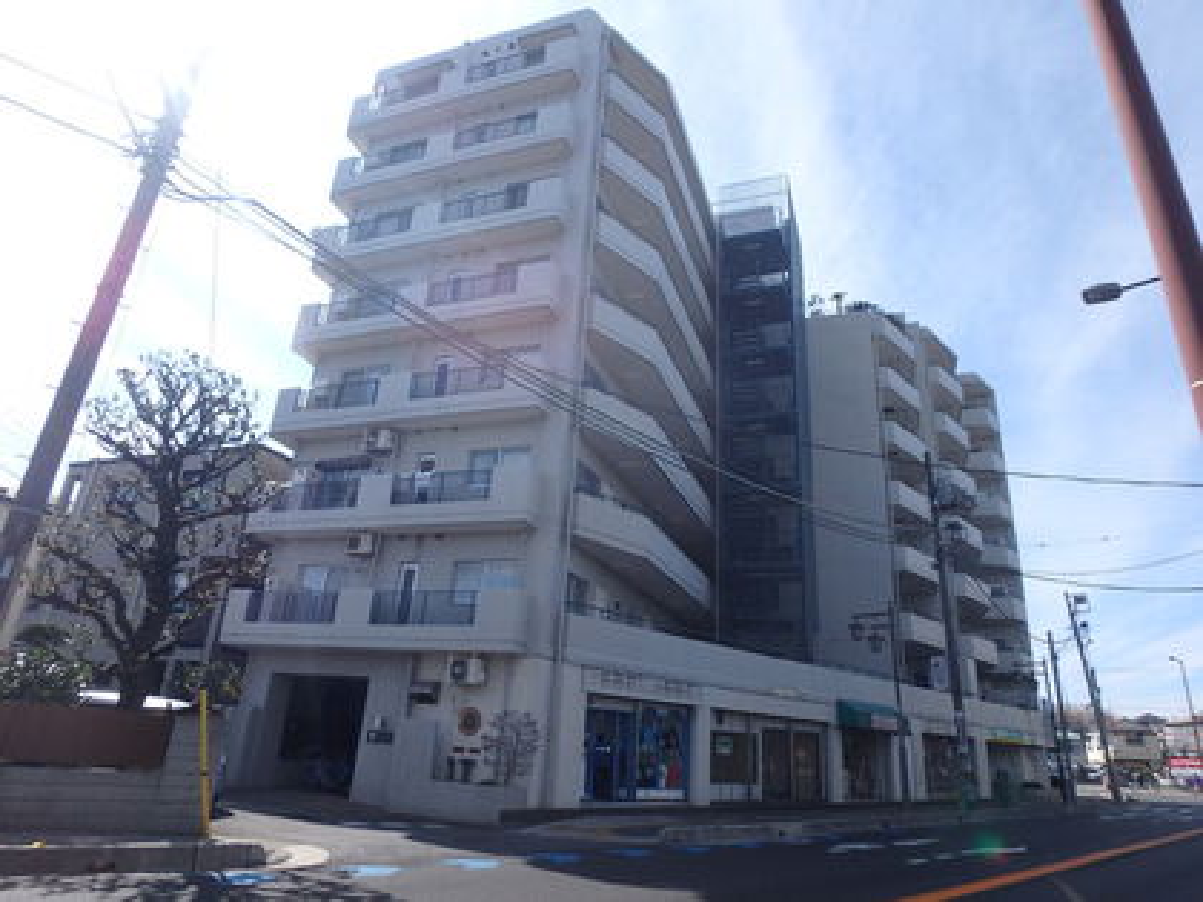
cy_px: 451
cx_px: 602
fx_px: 730
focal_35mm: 21
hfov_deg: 79.0
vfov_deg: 63.4
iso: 125
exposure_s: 1/1000
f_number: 3.5
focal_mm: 3.7
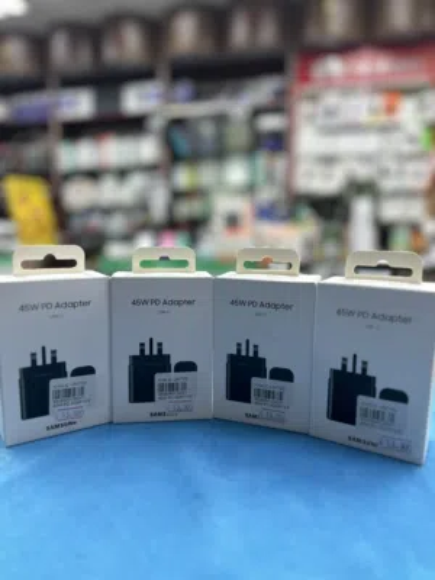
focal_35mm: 24
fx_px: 402
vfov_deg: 71.6
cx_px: 218
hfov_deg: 56.8
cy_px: 290
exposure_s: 1/100
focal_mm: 6.86
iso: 64
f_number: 1.78
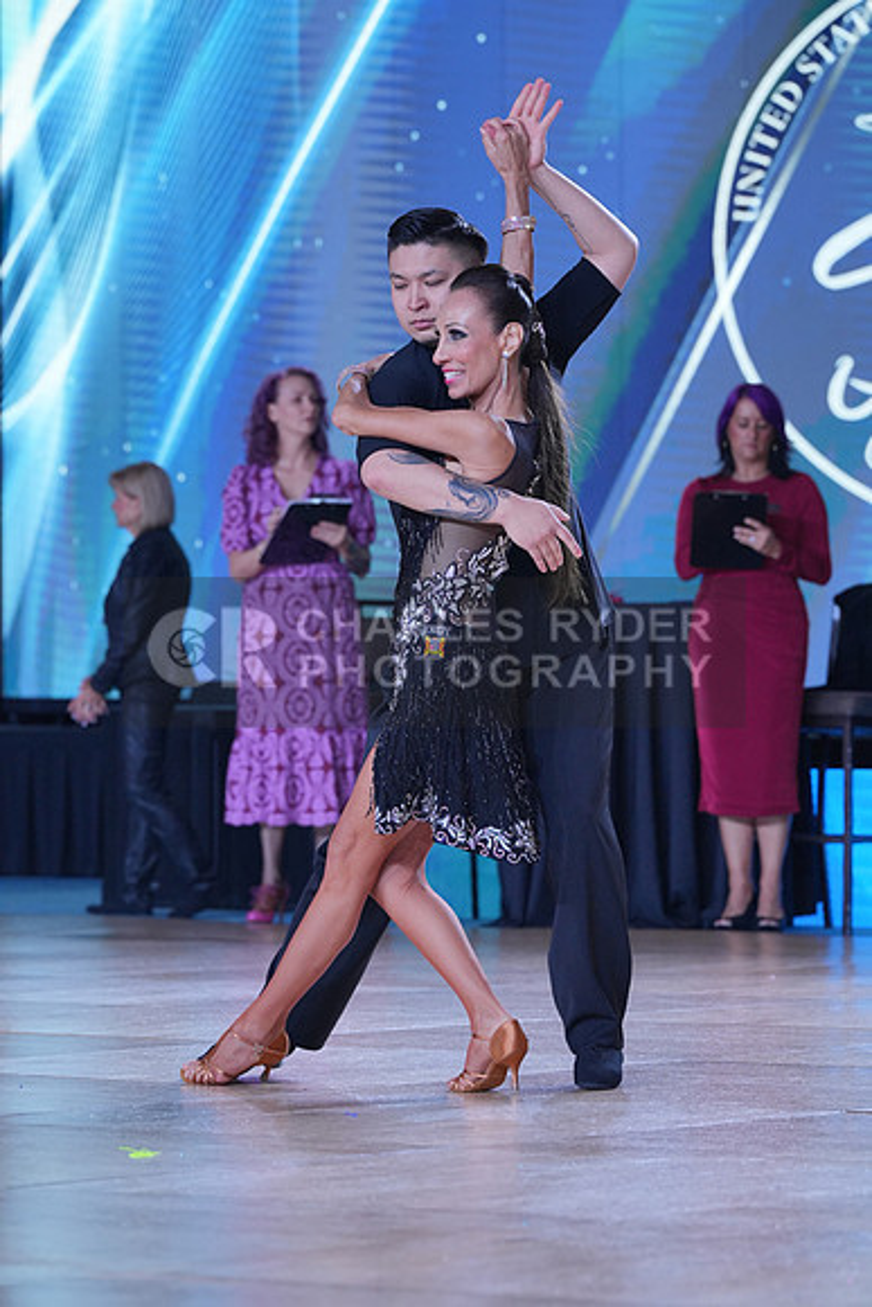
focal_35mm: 197
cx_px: 436
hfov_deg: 7.0
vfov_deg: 10.4
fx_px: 7153
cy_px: 654
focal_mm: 197
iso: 1600
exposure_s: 1/400
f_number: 6.3
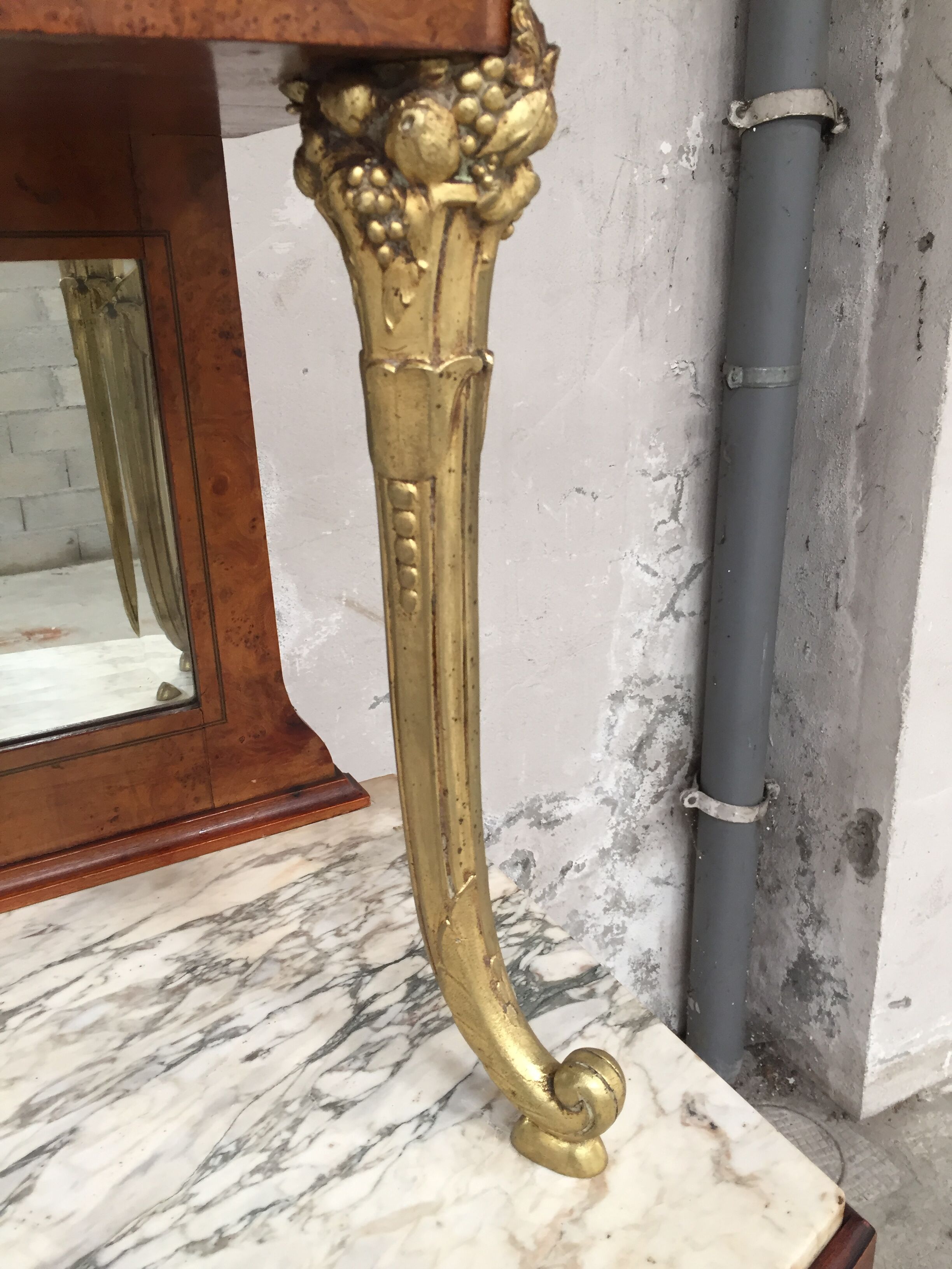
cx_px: 476
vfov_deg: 61.7
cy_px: 634
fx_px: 1063
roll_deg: +1.1
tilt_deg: -19.7
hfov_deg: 48.2
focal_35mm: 29
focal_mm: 4.15
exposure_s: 1/33
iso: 100
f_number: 2.2
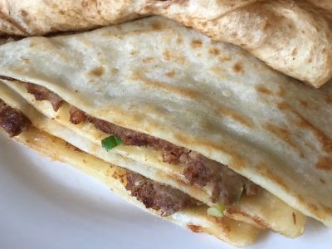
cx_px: 152
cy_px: 115
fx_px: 470
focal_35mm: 49
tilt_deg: -50.1
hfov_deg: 38.9
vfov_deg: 29.7
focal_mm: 3.99
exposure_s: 1/50
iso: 32
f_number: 1.8
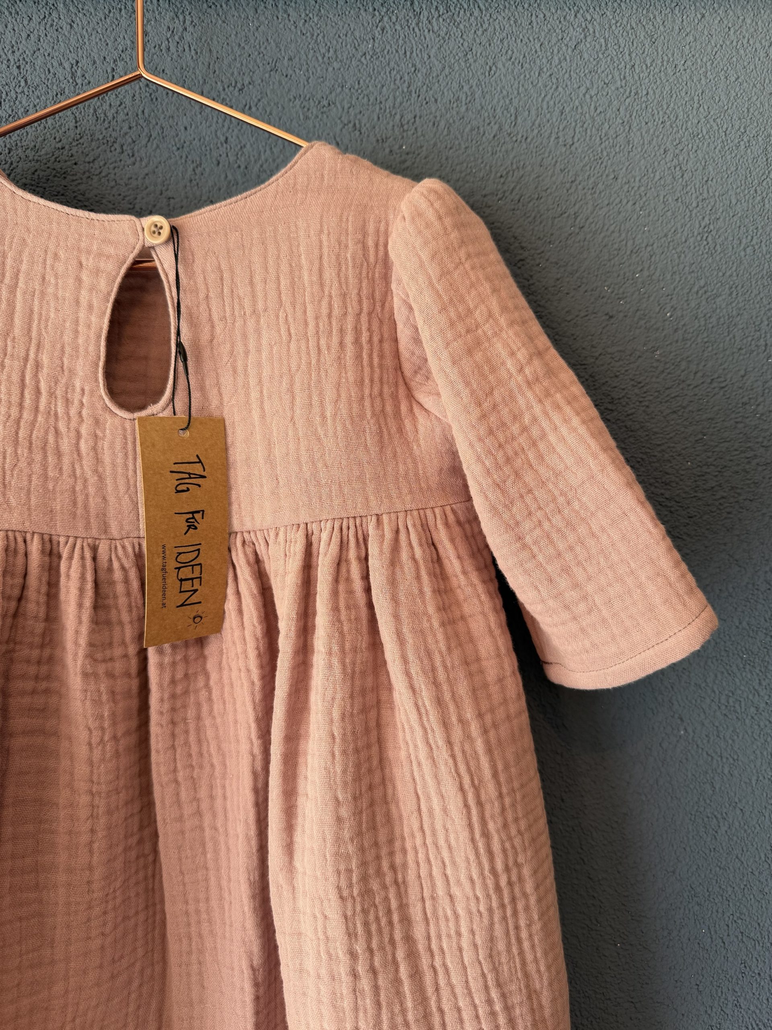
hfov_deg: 56.8
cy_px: 515
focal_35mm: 24
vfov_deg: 71.6
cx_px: 386
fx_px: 714
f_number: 1.78
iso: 100
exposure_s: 1/100
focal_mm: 6.76
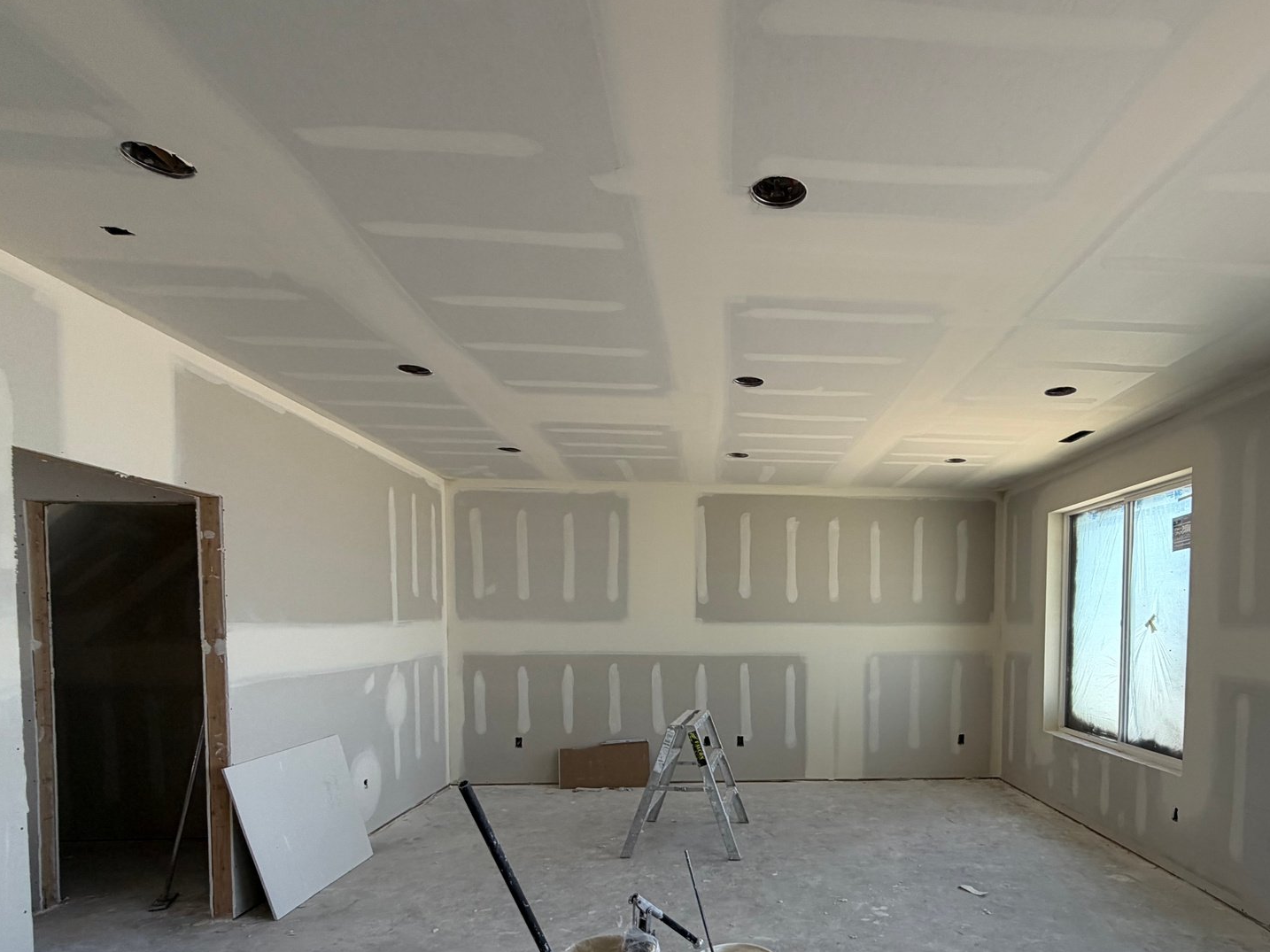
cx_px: 776
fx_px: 734
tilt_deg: -4.1
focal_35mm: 20
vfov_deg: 63.8
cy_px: 657
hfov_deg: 80.6
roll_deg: -0.1
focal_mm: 2.22
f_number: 2.2
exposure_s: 1/121
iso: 80
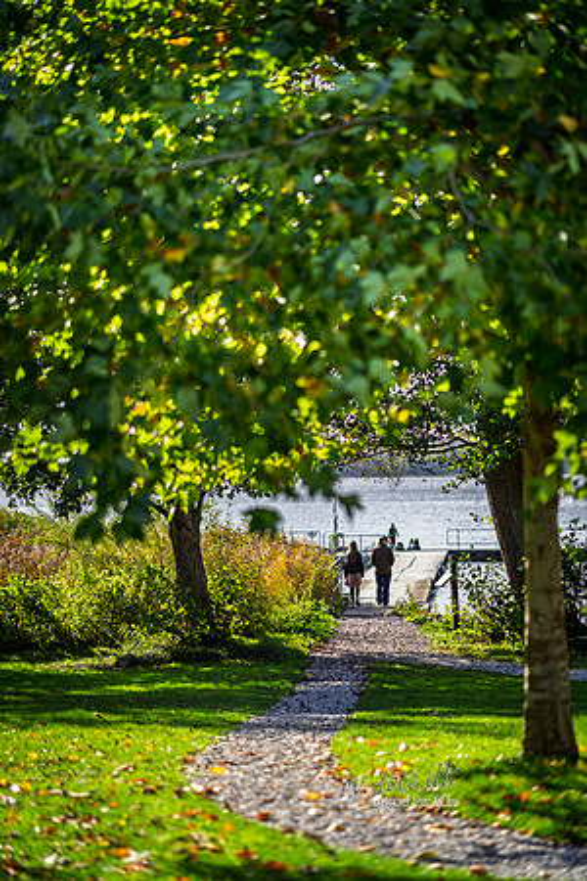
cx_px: 294
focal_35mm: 85
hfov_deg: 16.1
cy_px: 440
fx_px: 2079
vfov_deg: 23.9
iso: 64
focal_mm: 85
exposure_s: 1/2000
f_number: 1.4
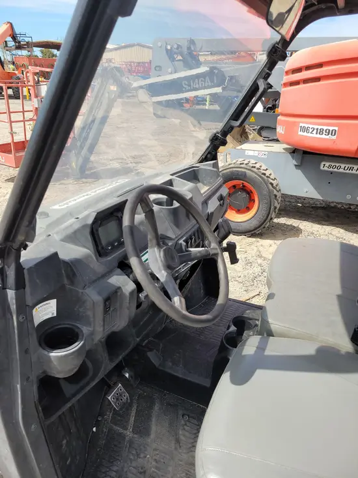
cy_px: 239
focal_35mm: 26
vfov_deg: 67.3
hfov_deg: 53.1
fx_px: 358
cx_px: 179
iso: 40
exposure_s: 1/1391
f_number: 1.8
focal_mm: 5.4
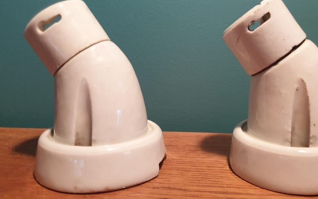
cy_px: 87
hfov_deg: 56.2
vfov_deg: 37.2
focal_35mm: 34
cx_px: 192
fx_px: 295
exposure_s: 1/50
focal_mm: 4.3
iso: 200
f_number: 1.5
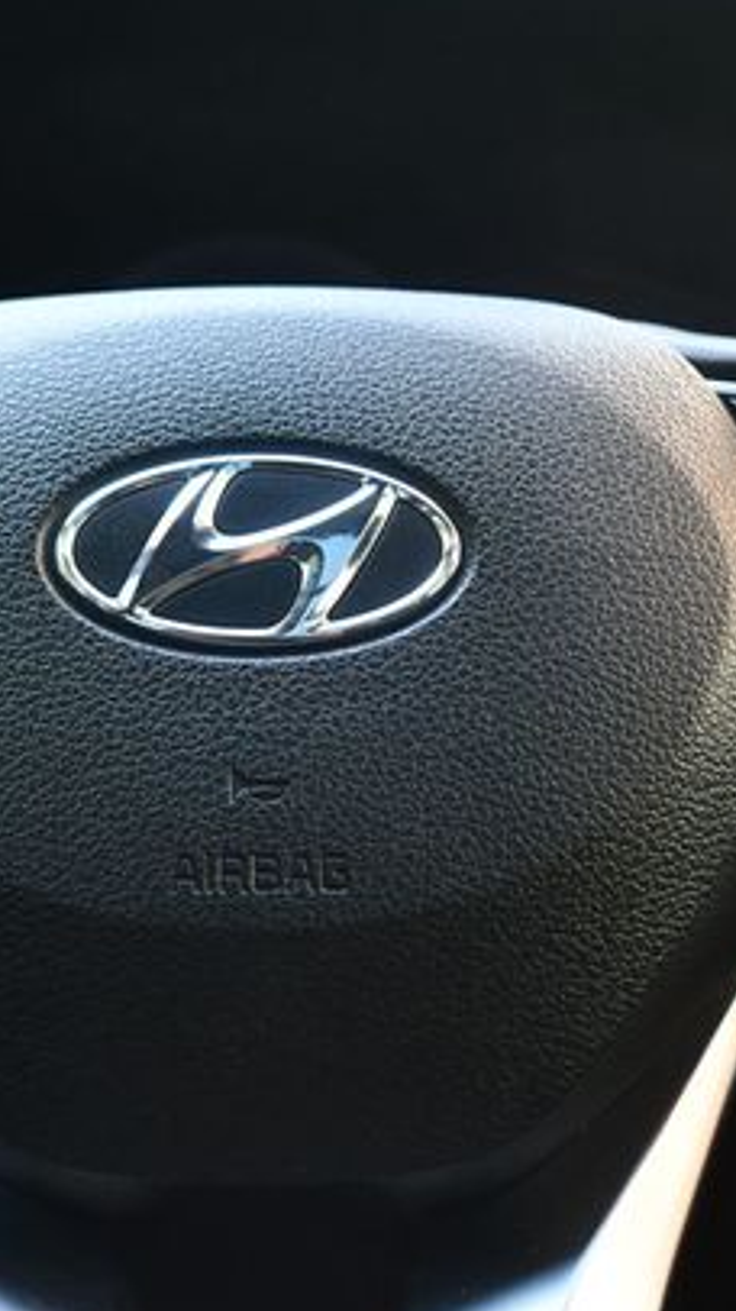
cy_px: 646
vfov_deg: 27.9
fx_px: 2640
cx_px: 255
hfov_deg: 15.8
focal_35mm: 76
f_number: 4.2
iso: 1100
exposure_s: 1/125
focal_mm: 31
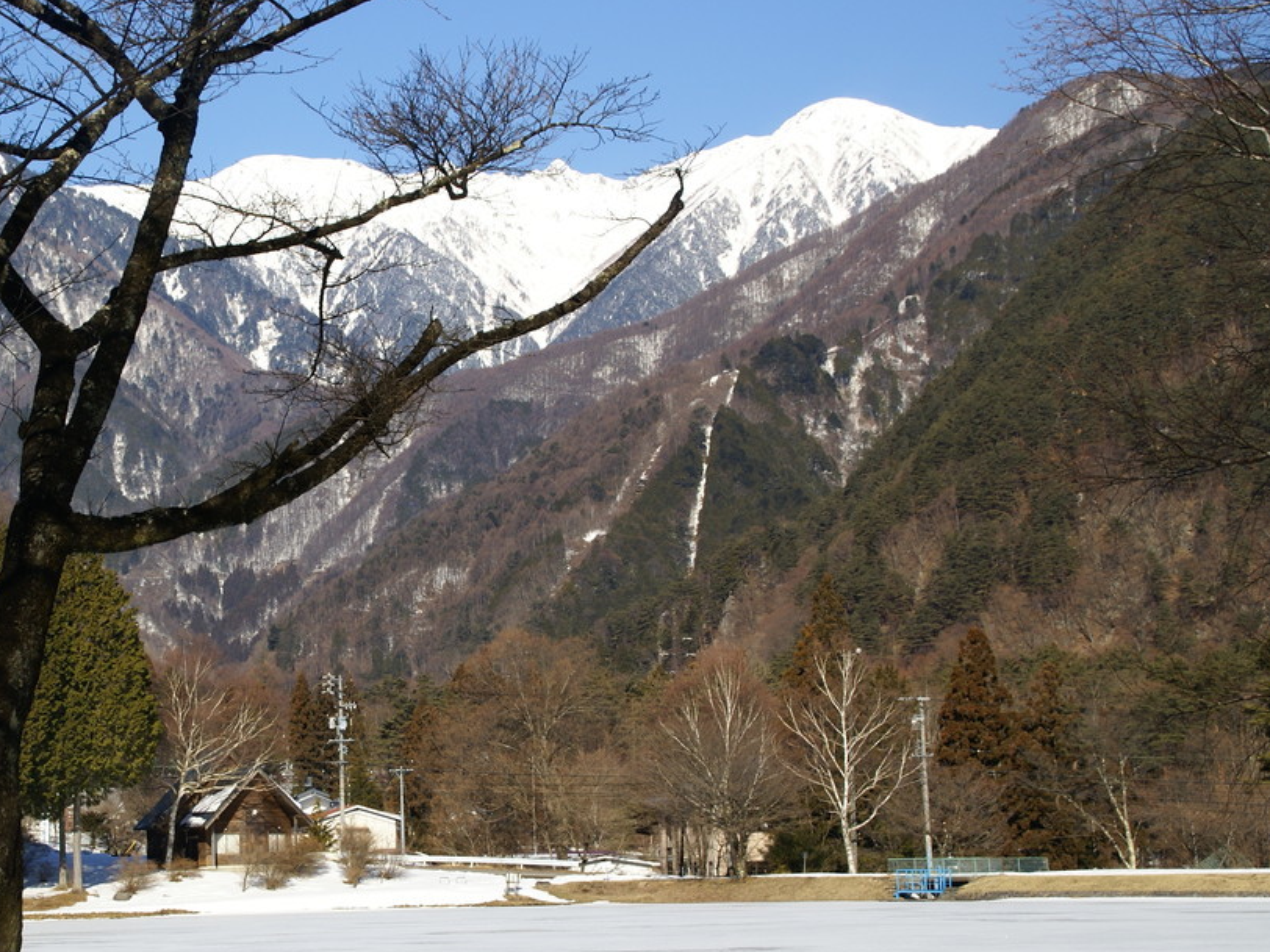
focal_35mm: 75
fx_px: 2741
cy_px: 523
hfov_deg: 25.8
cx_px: 355
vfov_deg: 19.7
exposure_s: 1/80
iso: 100
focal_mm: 35
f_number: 9
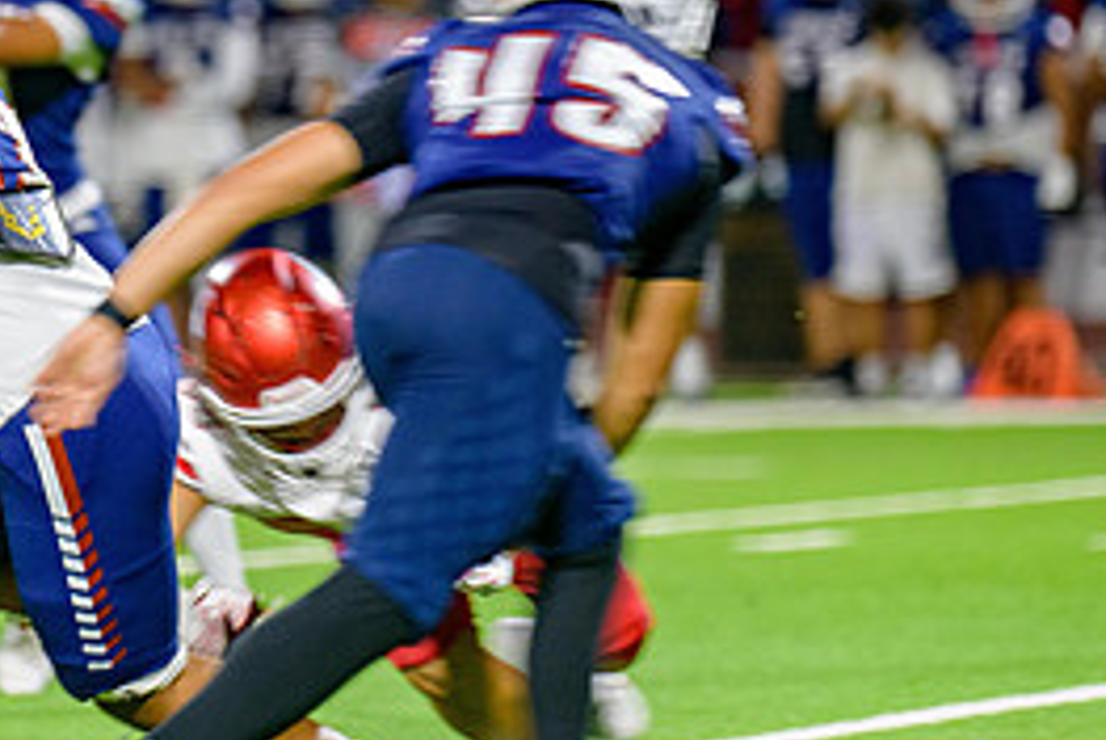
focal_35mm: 529
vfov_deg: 2.6
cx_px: 198
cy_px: 385
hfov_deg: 3.9
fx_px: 16270
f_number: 2.8
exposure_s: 1/250
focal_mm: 240
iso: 2000
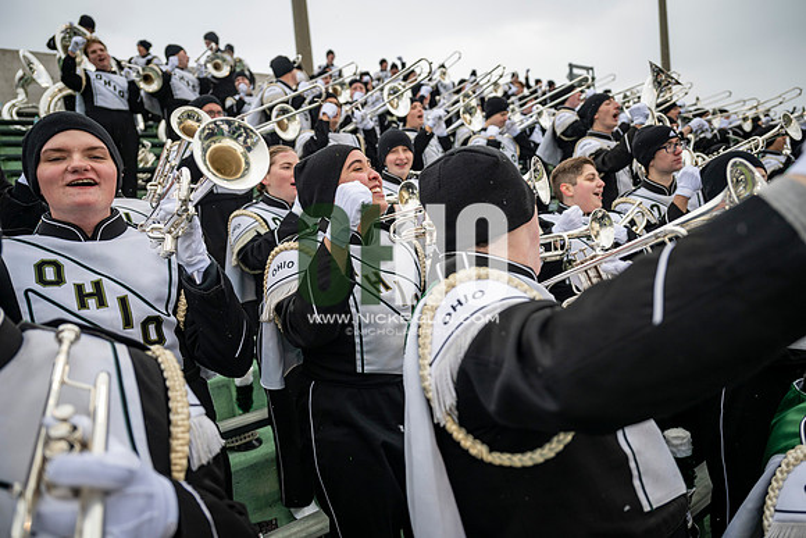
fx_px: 537
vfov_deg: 53.2
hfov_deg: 73.7
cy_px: 269
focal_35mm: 24
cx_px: 403
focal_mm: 24
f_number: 2.8
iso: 160
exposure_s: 1/500
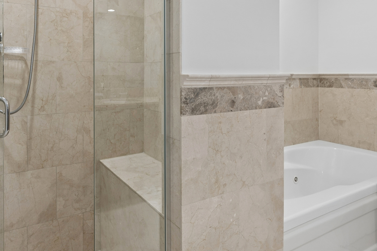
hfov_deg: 67.1
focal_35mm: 27
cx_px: 163
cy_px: 79
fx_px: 283
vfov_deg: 47.0
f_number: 8
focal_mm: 14
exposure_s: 1/15
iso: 200
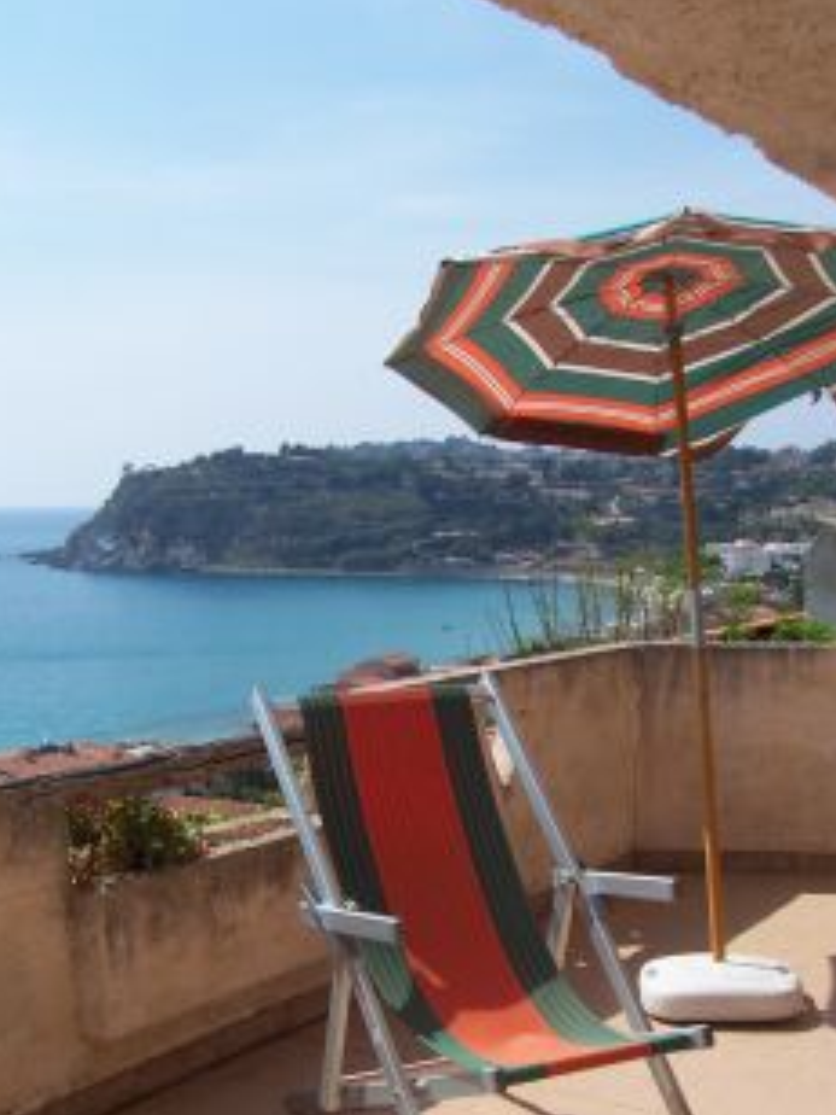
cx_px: 405
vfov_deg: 39.3
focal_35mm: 48
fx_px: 1546
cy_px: 710
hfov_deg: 30.3
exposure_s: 1/750
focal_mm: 5.6
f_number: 5.6
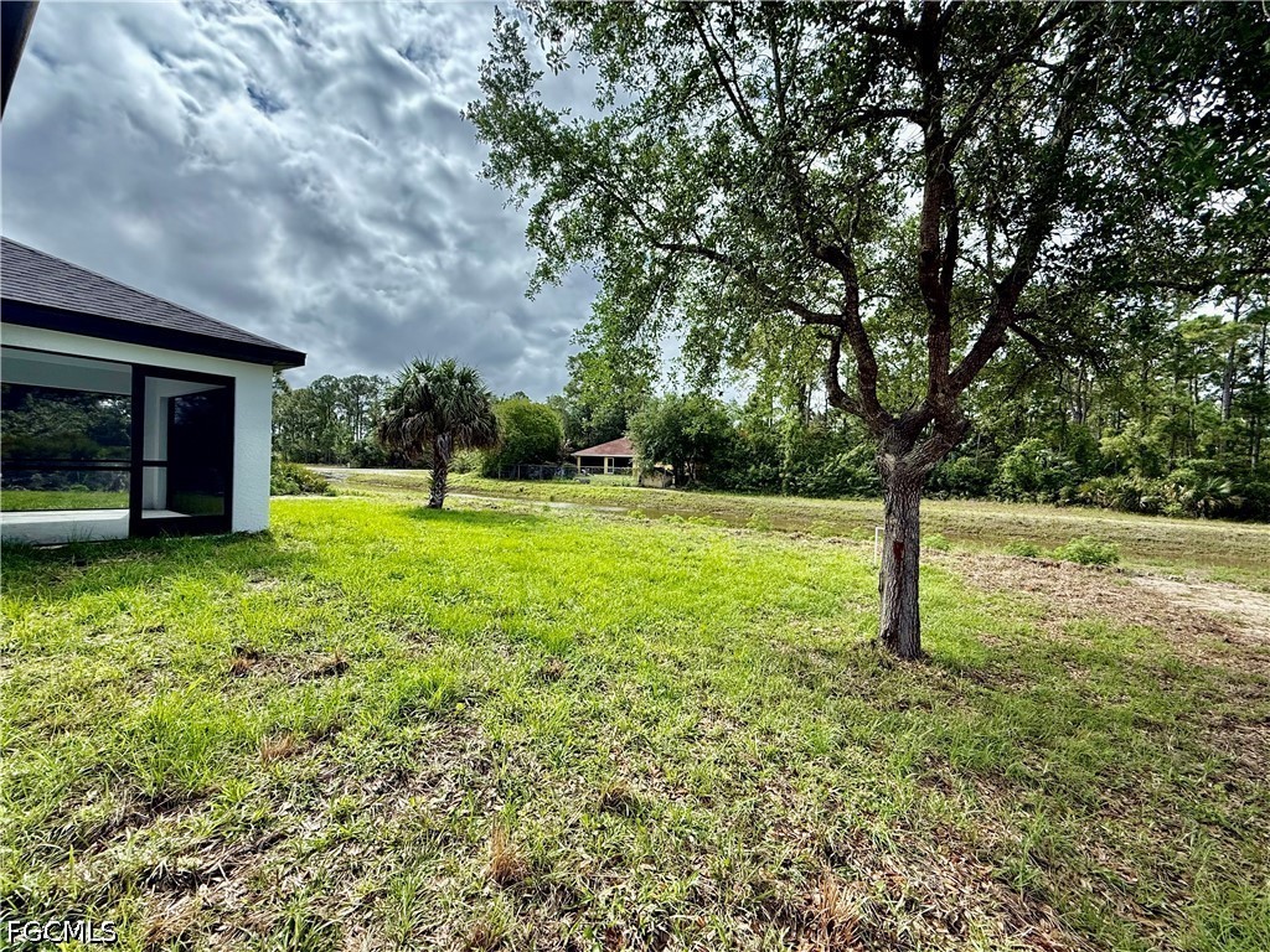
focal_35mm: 14
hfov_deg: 102.1
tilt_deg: -0.6
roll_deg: -2.2
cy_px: 476
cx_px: 635
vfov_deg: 85.7
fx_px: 514
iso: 64
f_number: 2.2
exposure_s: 1/1901
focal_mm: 2.22
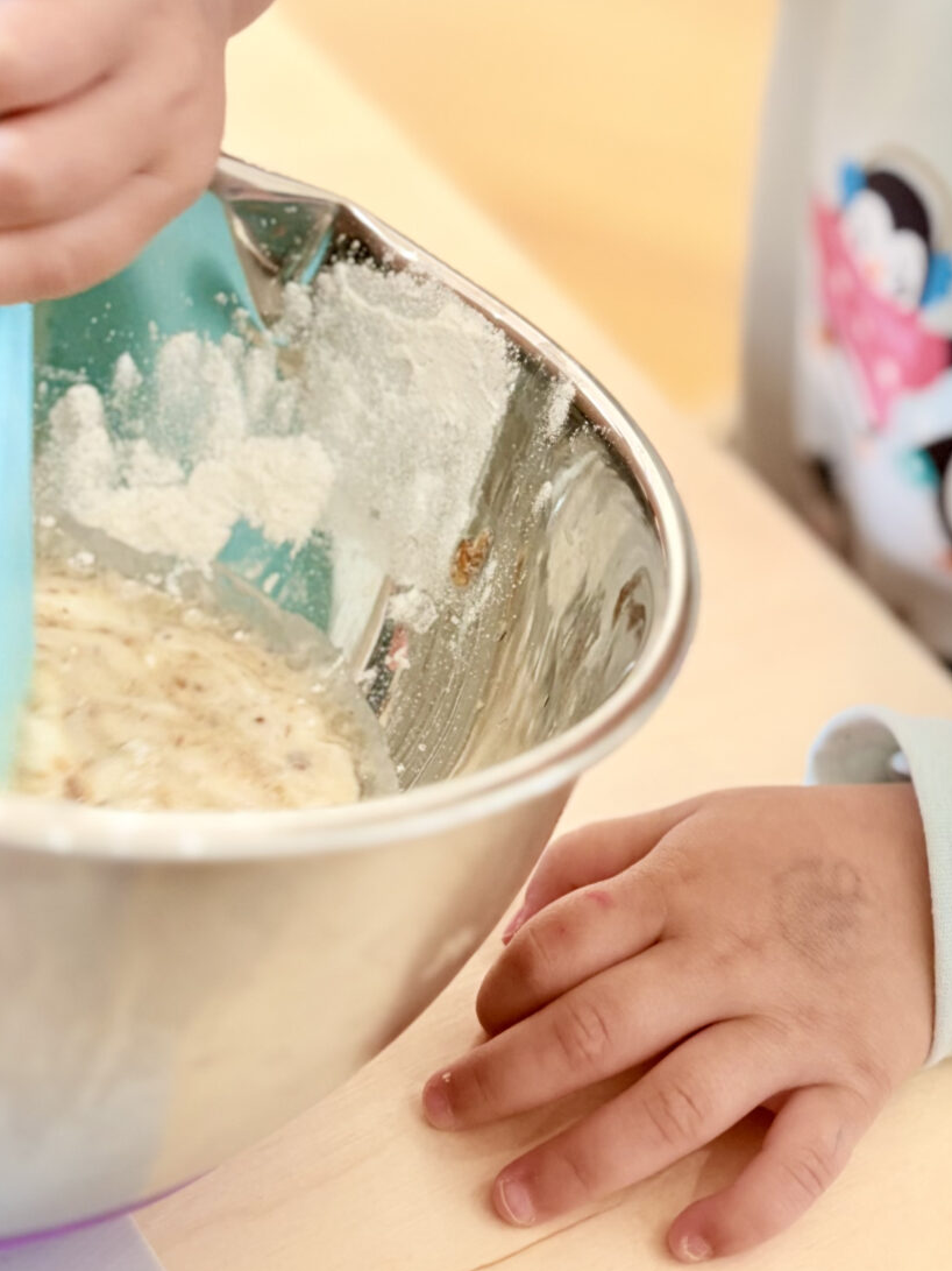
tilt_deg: -33.3
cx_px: 855
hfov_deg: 23.4
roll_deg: -13.2
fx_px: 2237
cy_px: 353
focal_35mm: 61
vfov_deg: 31.2
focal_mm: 5.96
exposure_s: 1/60
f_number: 1.6
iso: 125
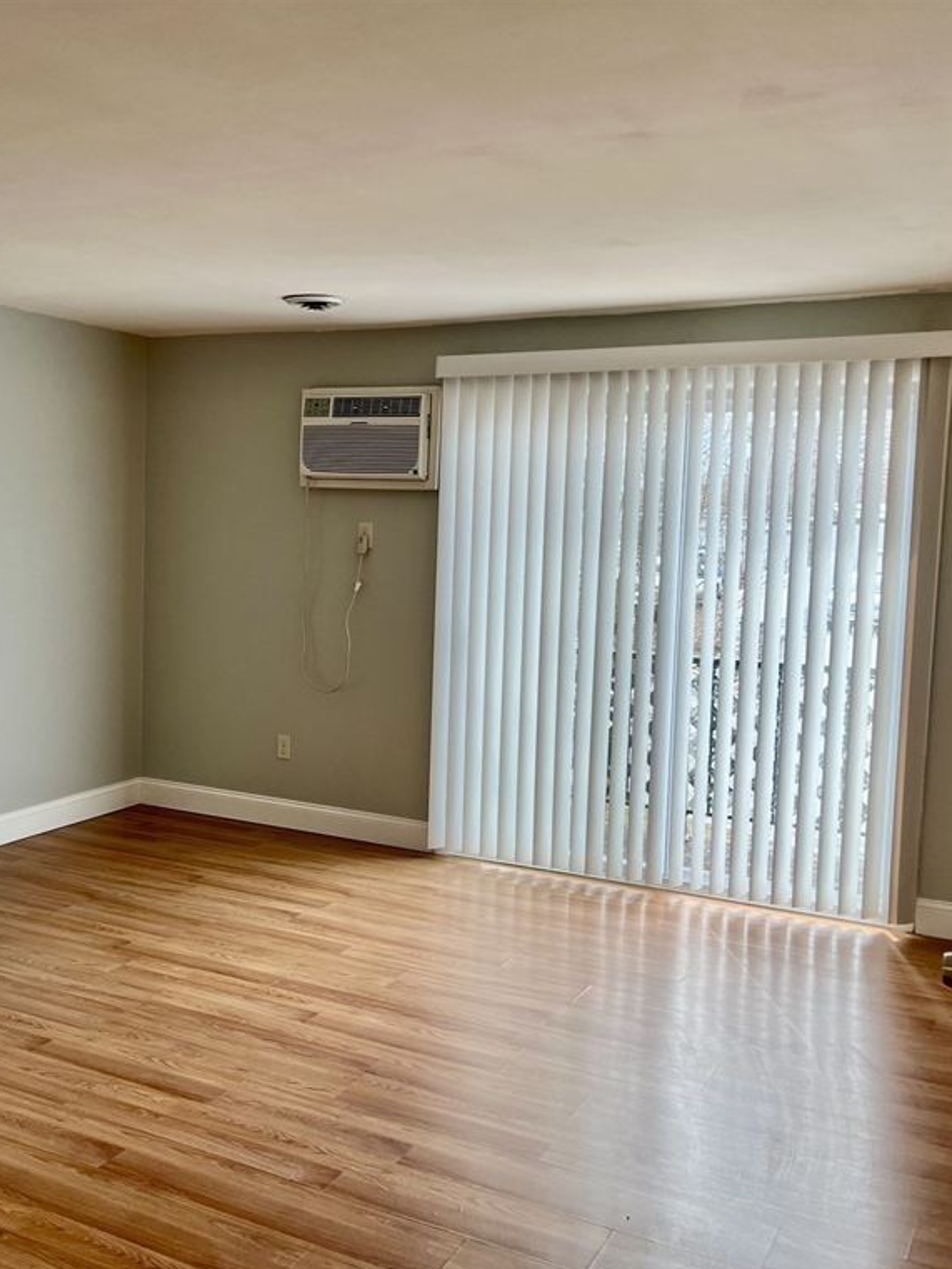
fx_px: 1283
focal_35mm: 35
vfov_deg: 52.6
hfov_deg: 40.4
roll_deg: -1.4
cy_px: 639
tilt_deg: -6.8
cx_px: 352
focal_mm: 5.1
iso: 32
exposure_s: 1/144
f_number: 1.6
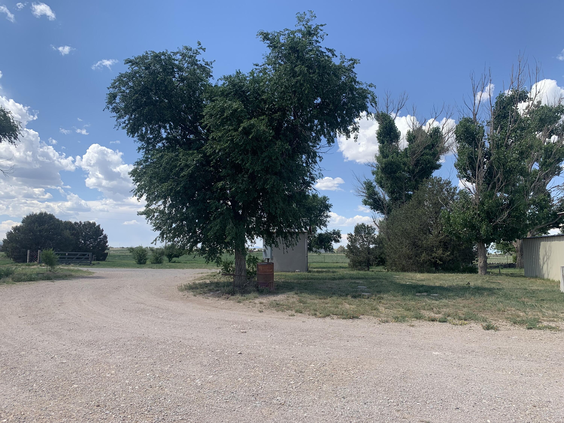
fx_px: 424
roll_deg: +0.5
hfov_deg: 67.3
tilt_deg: +5.5
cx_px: 282
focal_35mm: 26
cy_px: 212
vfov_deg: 53.1
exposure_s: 1/1661
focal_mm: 4.25
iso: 25
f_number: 1.8
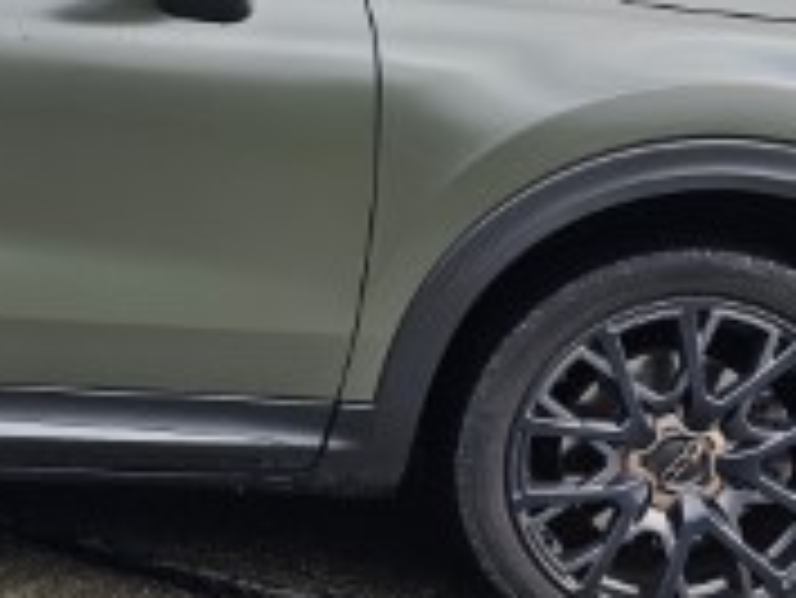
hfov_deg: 21.9
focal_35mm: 83
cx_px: -139
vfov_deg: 17.8
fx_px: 1910
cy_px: 256
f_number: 1.7
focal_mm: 6.3
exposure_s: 1/180
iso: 40
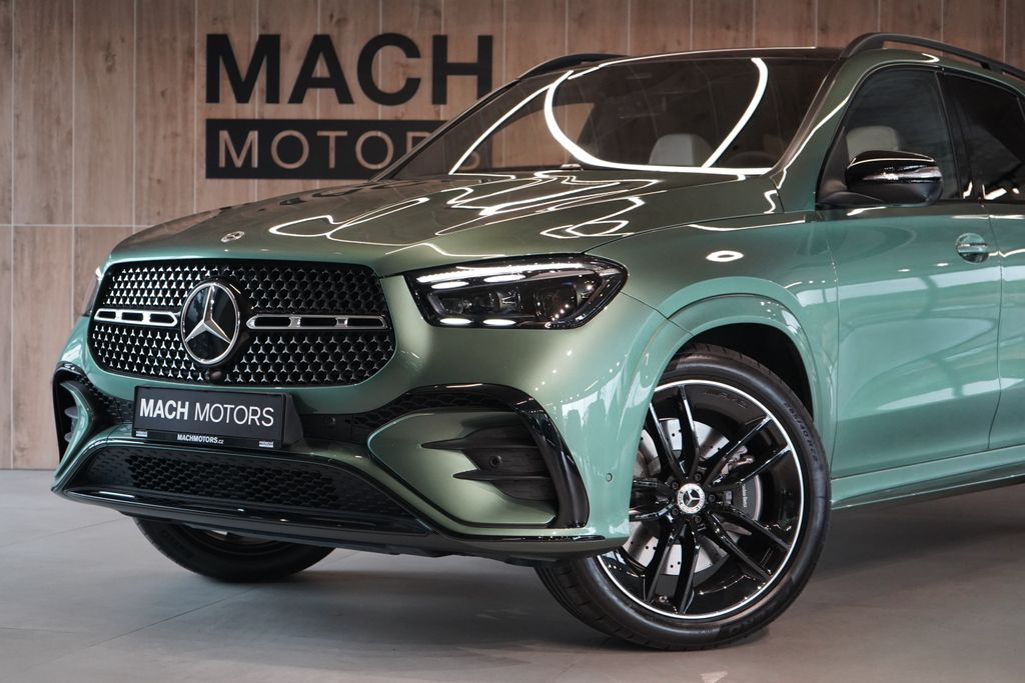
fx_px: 1851
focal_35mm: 65
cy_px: 342
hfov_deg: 31.0
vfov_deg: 20.9
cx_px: 512
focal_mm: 65
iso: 5000
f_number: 5.6
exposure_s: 1/160
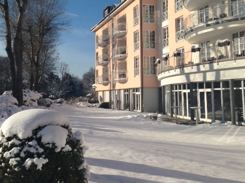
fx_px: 347
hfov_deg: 38.9
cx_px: 118
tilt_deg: +6.8
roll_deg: +0.2
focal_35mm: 49
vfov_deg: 29.5
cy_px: 63
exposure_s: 1/2857
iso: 50
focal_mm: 4.12
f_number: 2.4
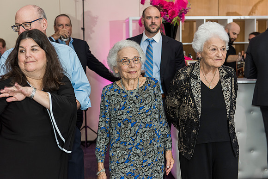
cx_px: 134
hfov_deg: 35.6
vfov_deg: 24.2
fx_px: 417
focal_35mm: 56
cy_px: 90
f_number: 4
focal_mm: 56
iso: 1000
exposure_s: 1/100
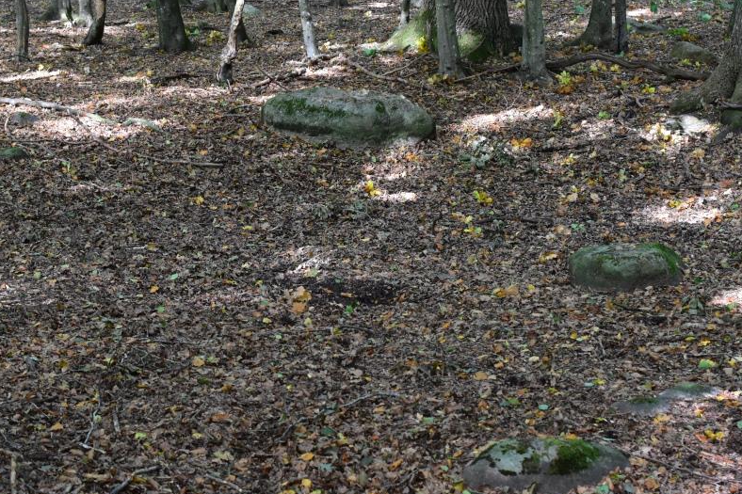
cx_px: 373
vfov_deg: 17.5
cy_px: 197
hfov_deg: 26.0
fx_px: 1607
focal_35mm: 78
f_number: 5.6
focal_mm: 40
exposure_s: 1/60
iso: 1600
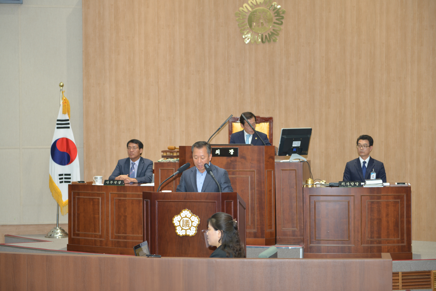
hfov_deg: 28.8
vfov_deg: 19.5
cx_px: 218
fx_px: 848
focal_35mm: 70
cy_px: 146
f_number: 2.8
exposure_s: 1/80
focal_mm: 70
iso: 320
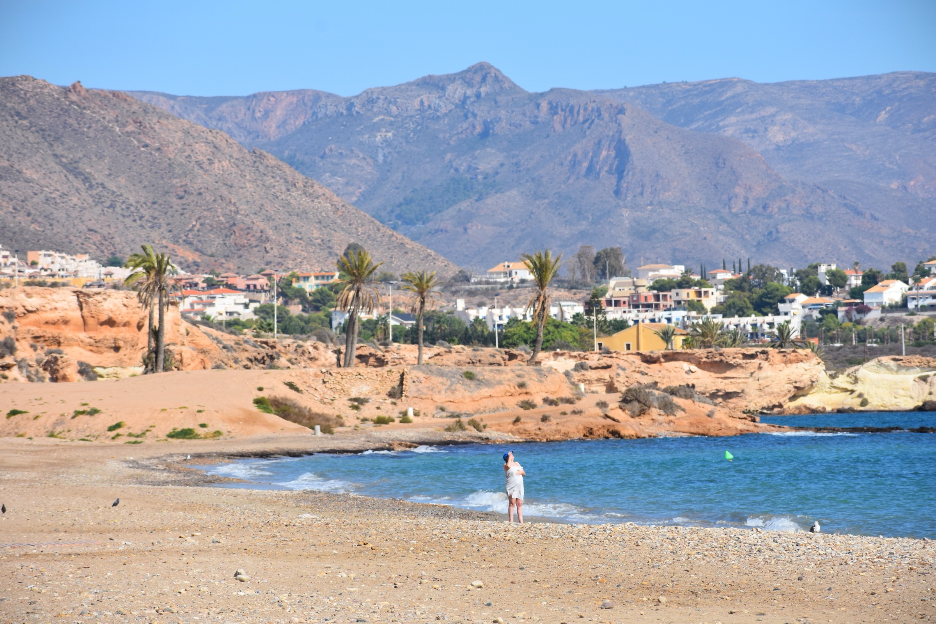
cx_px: 468
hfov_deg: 8.9
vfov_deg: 5.9
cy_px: 312
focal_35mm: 232
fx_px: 6045
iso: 220
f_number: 8
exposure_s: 1/1000
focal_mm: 155
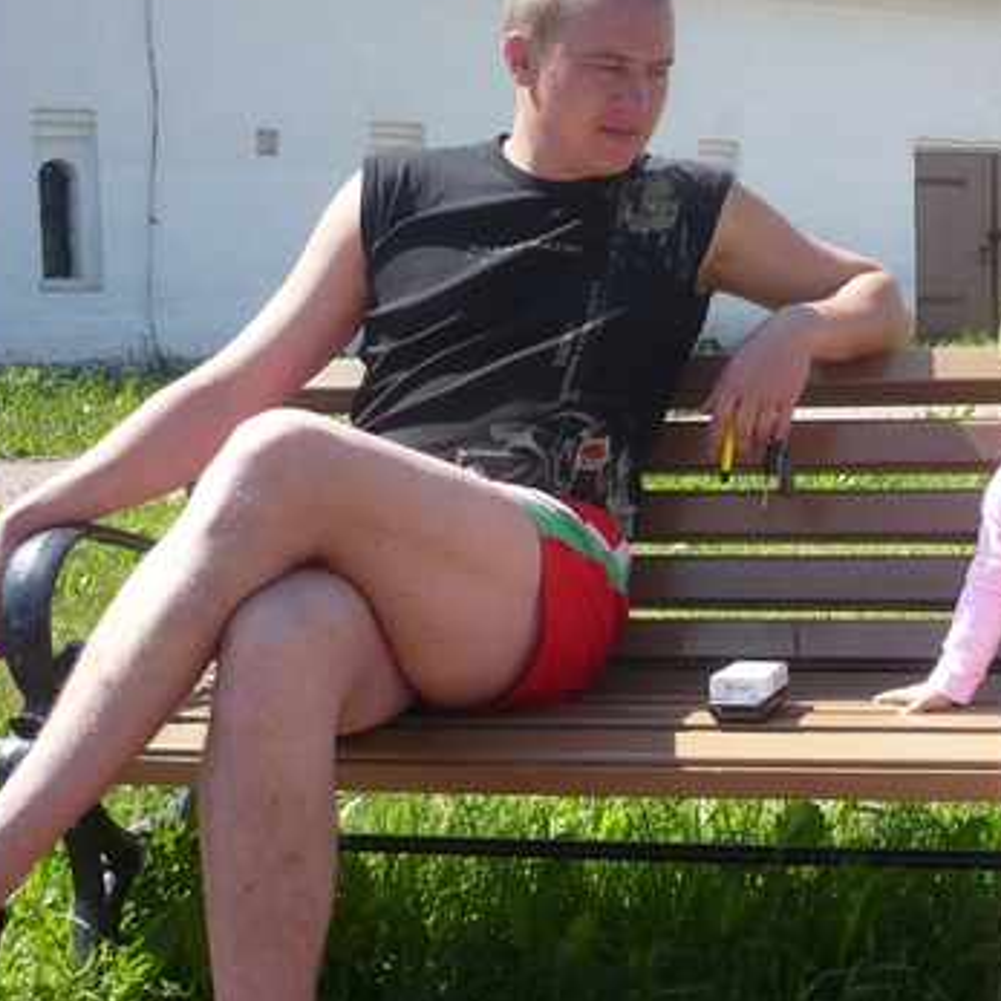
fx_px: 1832
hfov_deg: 30.1
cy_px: 454
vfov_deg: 30.5
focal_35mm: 56
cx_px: 753
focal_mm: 6.6
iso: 100
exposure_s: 1/500
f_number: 9
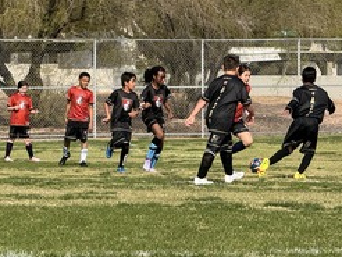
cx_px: 32
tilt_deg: -0.8
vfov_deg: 5.5
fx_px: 2700
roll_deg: -0.1
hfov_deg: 7.2
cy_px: 172
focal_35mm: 273
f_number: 2.8
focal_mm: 15.66
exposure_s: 1/1294
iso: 50
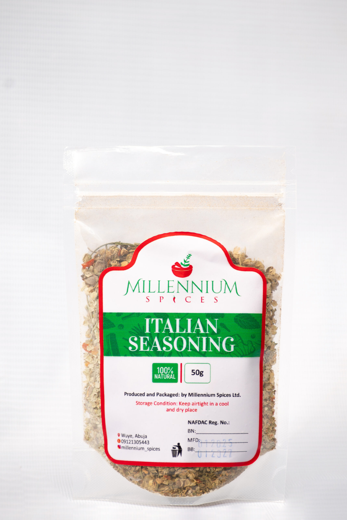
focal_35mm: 183
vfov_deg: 11.2
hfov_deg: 7.5
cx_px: 174
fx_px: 2645
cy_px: 260
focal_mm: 122
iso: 100
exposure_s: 1/200
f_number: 4.8
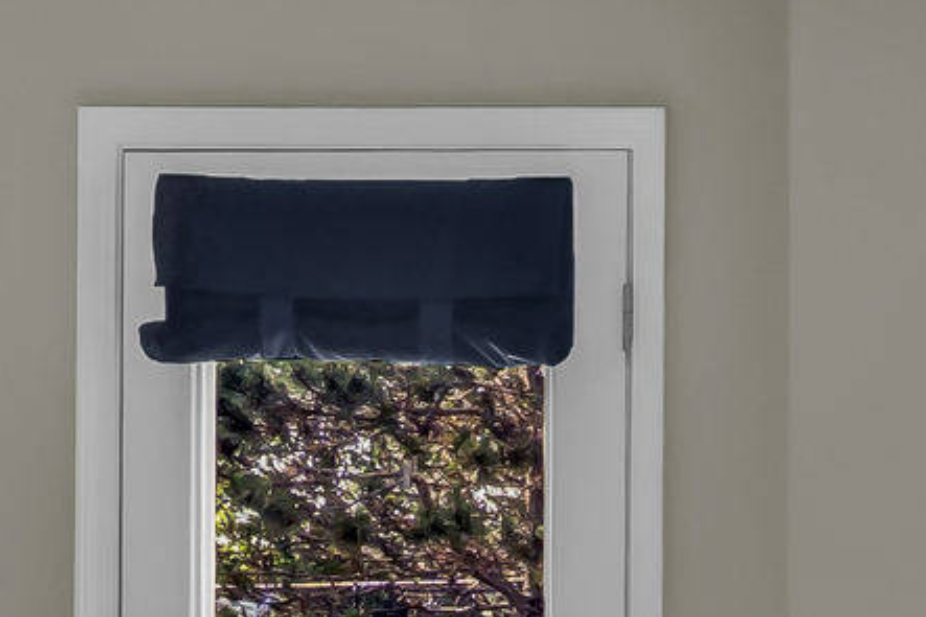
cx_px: 1754
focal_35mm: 114
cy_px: 747
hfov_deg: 15.1
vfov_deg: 11.7
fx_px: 2943
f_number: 9
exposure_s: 1/100
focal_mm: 11
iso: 200
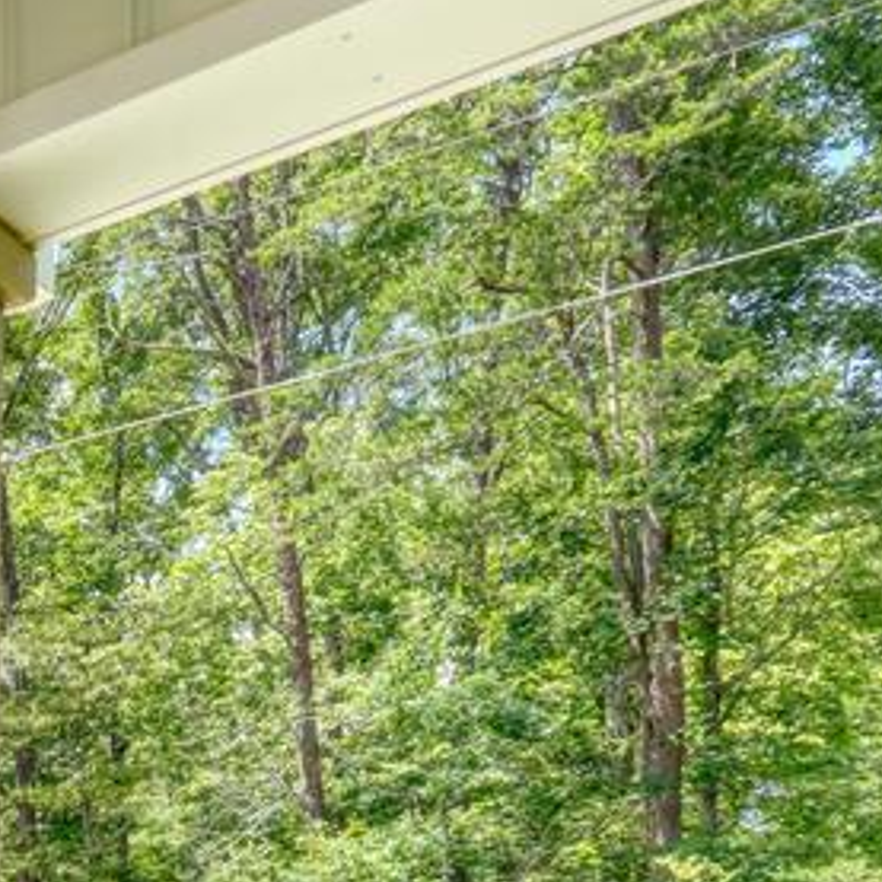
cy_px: 1309
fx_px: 1989
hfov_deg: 16.7
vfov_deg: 21.2
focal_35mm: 69
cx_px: -1009
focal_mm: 10
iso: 100
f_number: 7.1
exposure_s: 1/25
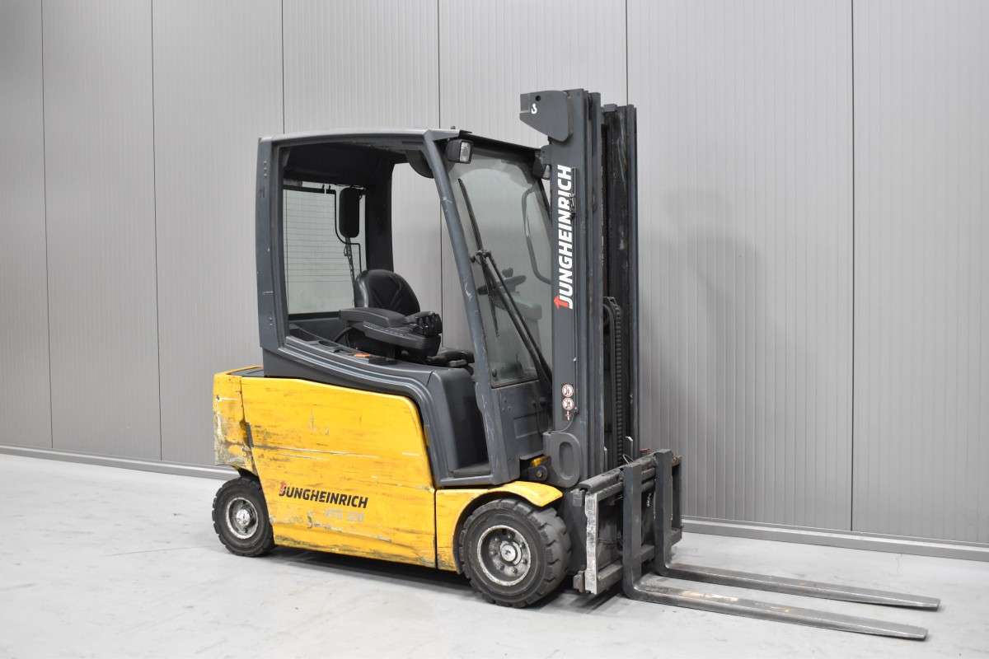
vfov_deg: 35.5
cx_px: 494
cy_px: 330
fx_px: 1030
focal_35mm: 38
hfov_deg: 51.3
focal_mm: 25
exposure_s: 1/25
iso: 1600
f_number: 5
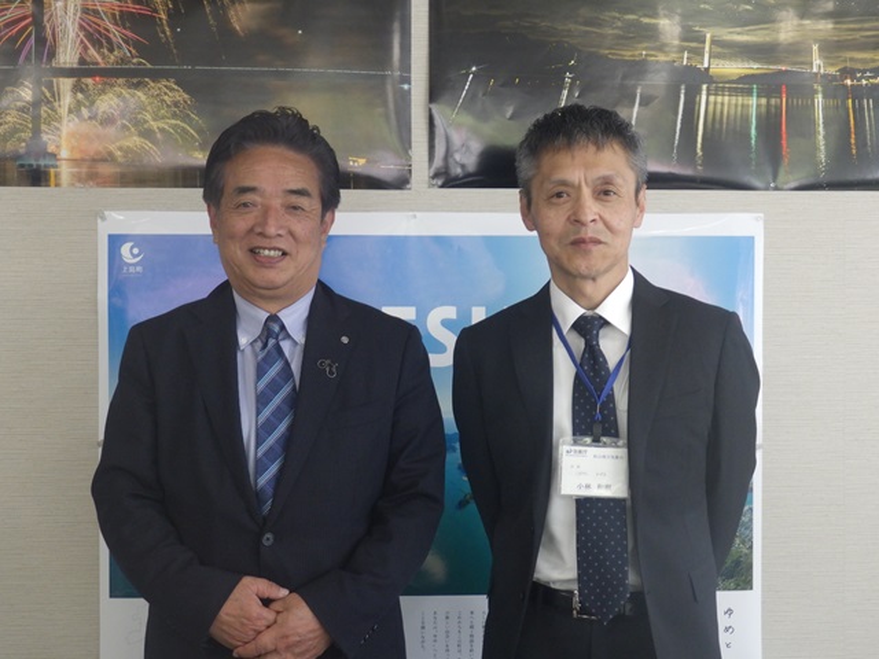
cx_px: 440
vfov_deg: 23.7
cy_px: 330
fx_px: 1574
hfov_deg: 31.2
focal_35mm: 62
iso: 320
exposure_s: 1/80
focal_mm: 11.1
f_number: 4.6
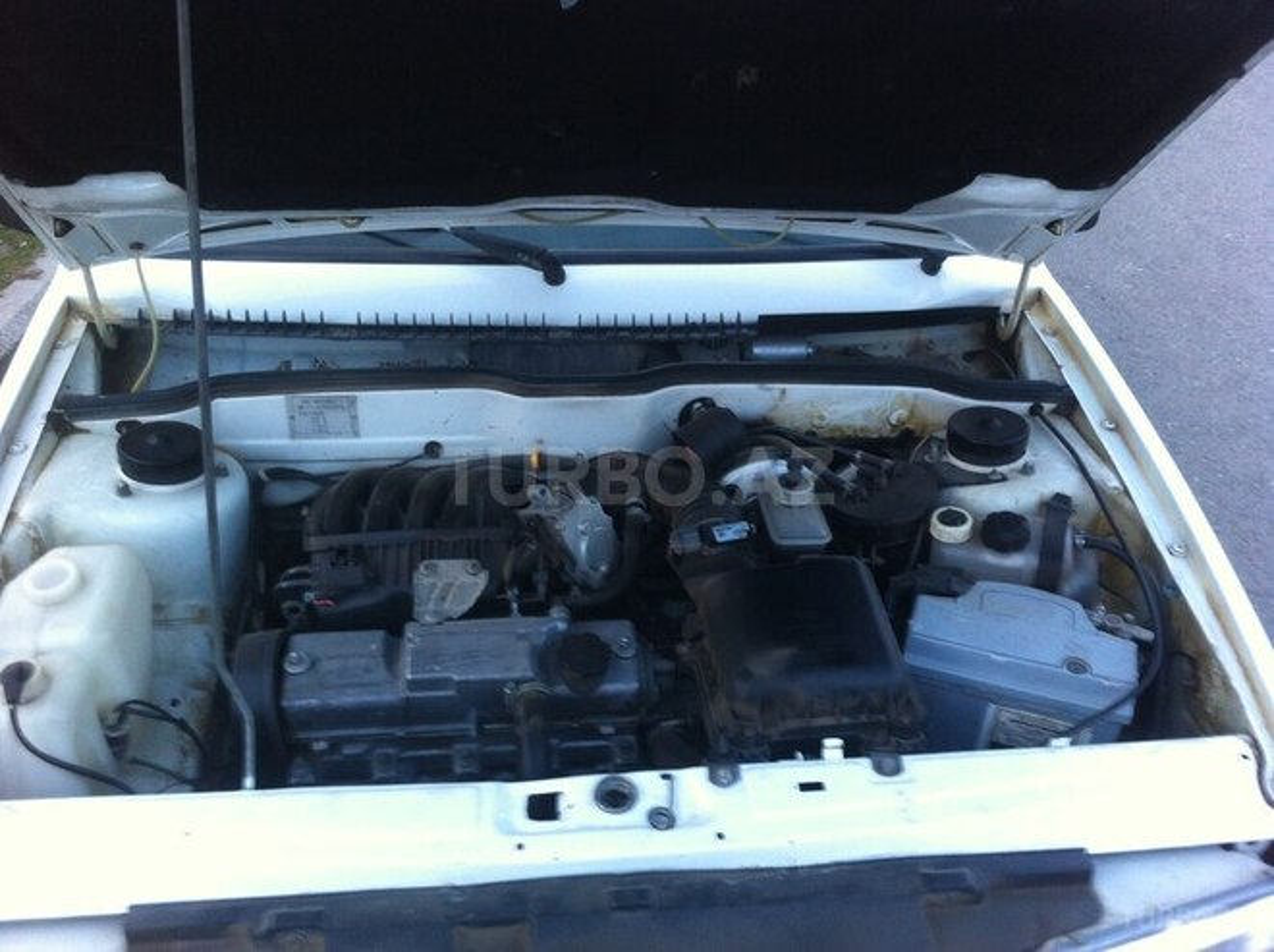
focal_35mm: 35
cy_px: 476
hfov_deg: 52.7
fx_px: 1286
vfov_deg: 40.6
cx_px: 637
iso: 100
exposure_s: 1/15
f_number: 2.8
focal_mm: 3.85
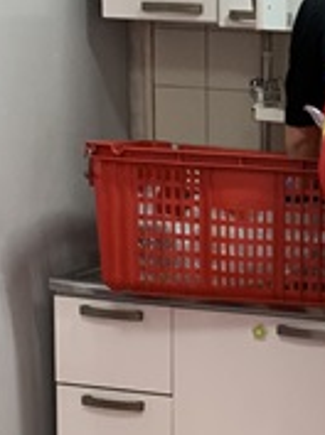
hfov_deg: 13.2
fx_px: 1332
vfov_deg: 18.2
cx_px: 475
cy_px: 410
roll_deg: -3.0
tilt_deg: -15.2
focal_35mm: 106
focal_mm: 4.25
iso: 200
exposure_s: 1/60
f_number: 1.8
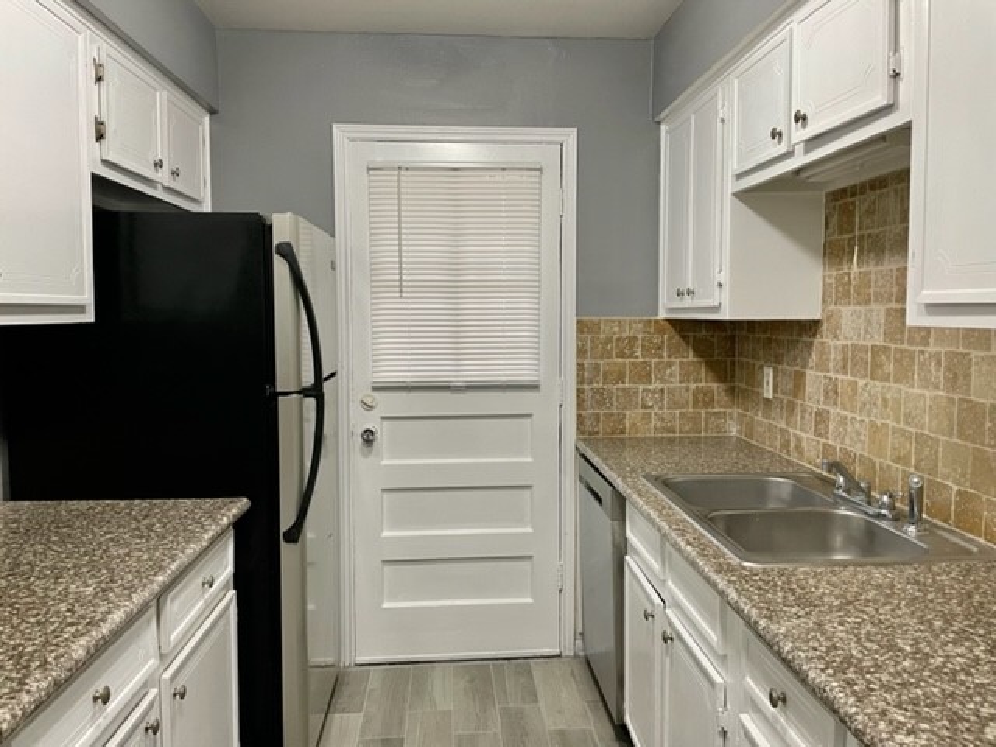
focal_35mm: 26
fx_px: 748
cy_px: 374
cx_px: 498
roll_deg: +0.4
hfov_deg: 67.3
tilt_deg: -4.7
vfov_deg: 53.1
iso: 125
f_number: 1.6
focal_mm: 4.2
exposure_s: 1/60
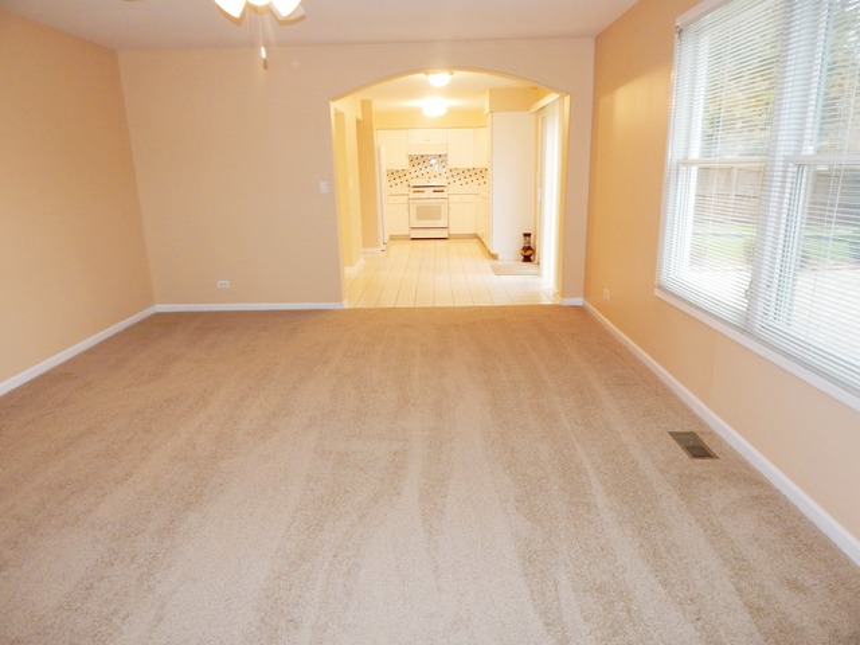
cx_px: 430
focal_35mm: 22
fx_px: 547
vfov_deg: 61.1
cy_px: 322
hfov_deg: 76.4
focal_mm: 4
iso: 200
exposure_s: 1/30
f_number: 3
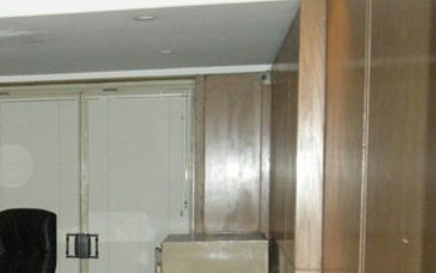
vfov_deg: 15.7
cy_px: 305
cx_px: -4
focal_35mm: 81
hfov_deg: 24.3
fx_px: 963
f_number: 2.8
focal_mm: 7.9
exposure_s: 1/60
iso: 776
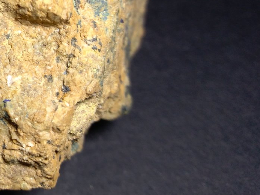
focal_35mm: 60
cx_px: -31
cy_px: 4
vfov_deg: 23.5
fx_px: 451
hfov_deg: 28.9
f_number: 2
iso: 109
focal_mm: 3.54
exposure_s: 1/30
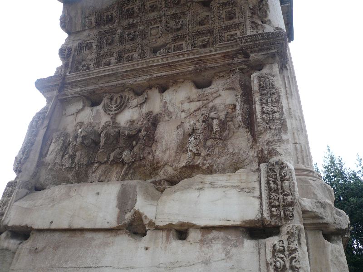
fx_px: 294
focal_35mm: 28
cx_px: 182
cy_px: 136
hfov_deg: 63.4
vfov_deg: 49.7
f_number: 2.8
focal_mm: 4.6
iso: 100
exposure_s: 1/250
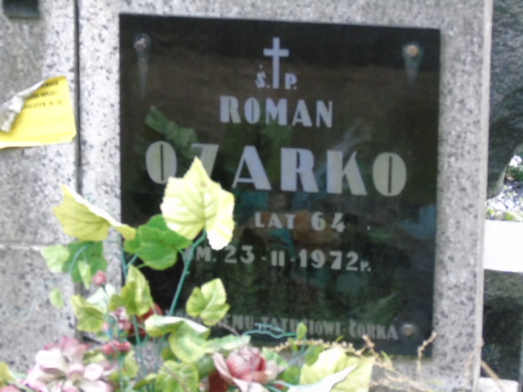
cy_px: 196
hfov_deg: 13.9
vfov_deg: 10.4
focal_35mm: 142
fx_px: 2145
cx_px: 262
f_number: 4.7
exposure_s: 1/50
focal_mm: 25
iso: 800
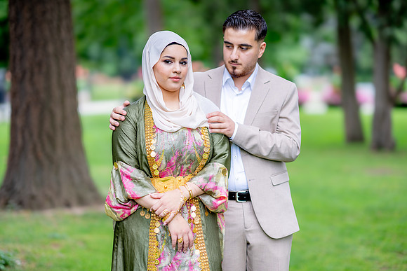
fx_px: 961
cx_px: 204
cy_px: 136
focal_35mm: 85
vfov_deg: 16.1
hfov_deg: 23.9
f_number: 1.4
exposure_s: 1/1000
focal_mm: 85
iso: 100
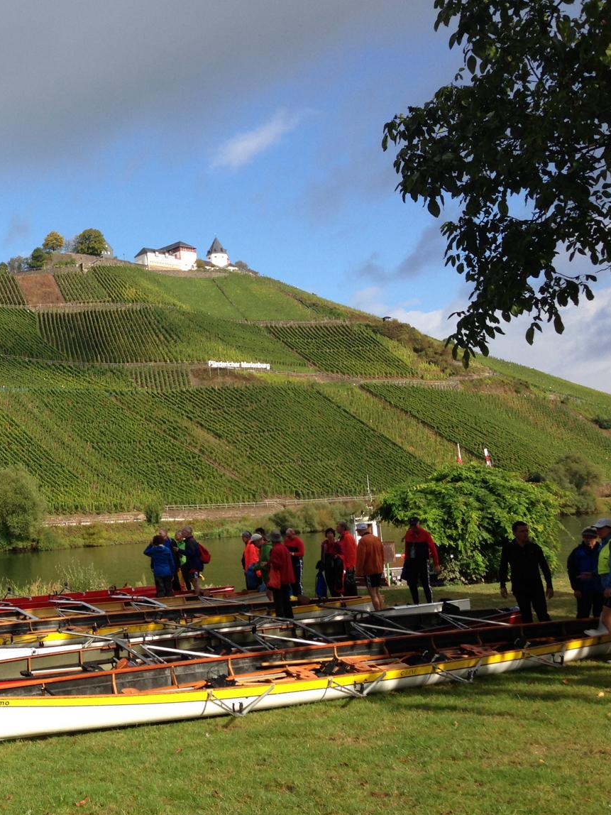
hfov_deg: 30.4
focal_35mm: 46
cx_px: 88
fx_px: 1083
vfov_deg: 41.2
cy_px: 425
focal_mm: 4.12
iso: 50
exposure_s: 1/1085
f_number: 2.4
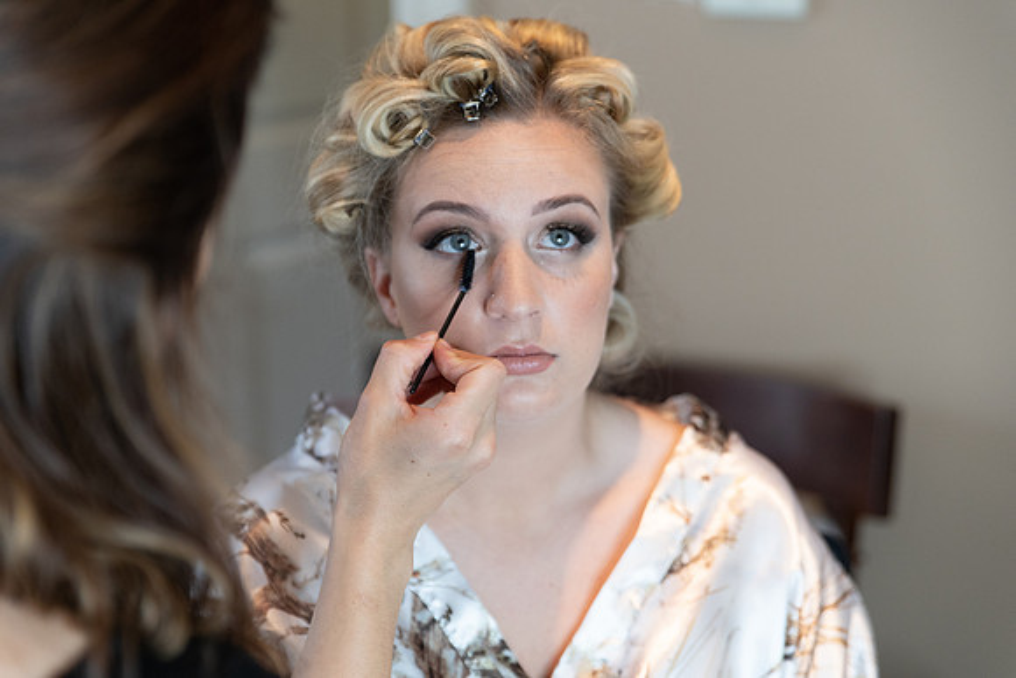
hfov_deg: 28.8
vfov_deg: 19.5
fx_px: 1976
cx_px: 508
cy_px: 339
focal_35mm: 70
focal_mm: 70
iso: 1600
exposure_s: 1/500
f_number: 2.8
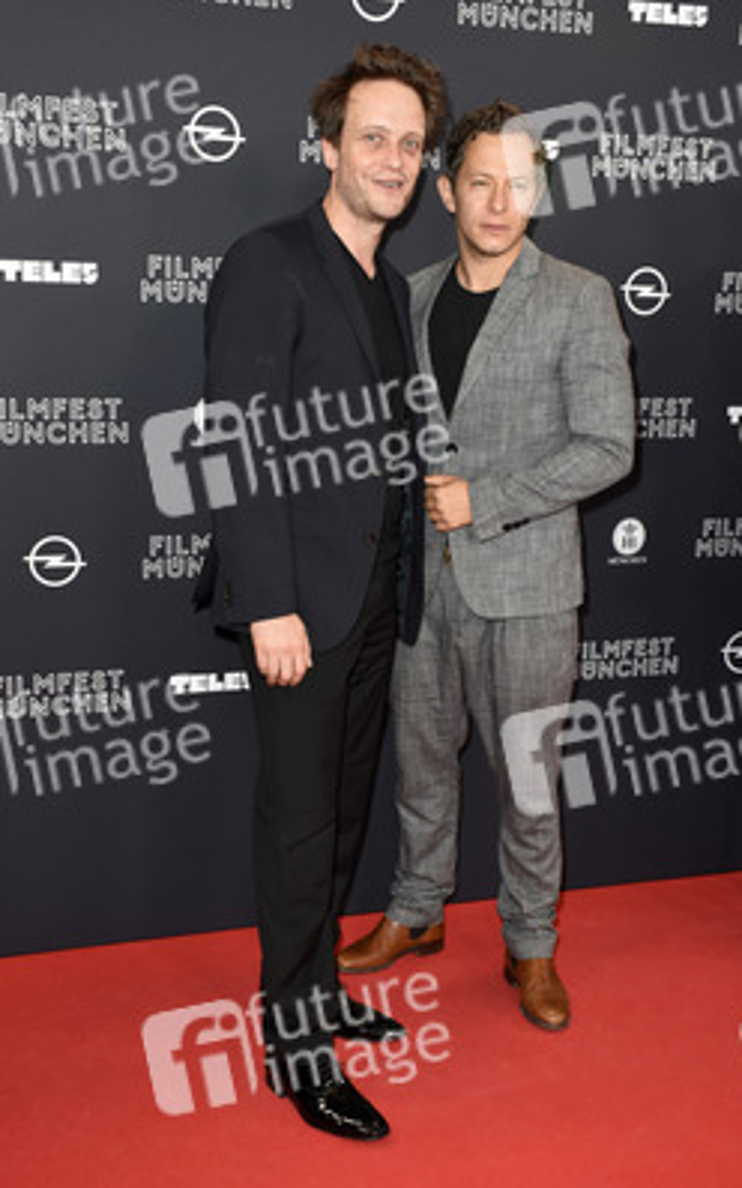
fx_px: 1344
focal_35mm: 42
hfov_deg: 30.9
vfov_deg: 47.7
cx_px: 383
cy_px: 595
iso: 400
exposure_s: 1/100
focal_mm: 27
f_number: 6.3
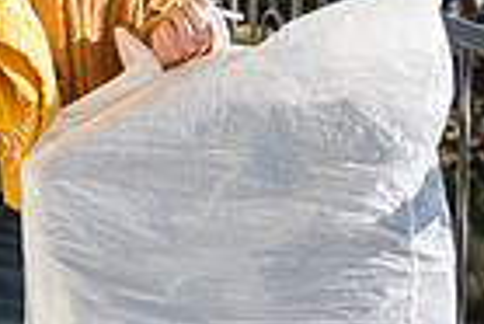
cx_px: 216
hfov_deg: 20.4
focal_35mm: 100
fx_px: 1346
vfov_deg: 13.6
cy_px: 26
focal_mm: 24
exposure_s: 1/4000
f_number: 2.8
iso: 200
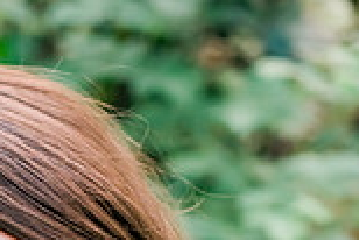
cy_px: 449
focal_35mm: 188
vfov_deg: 7.1
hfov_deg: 10.5
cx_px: -193
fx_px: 1877
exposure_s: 1/250
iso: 640
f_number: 2.8
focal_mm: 50
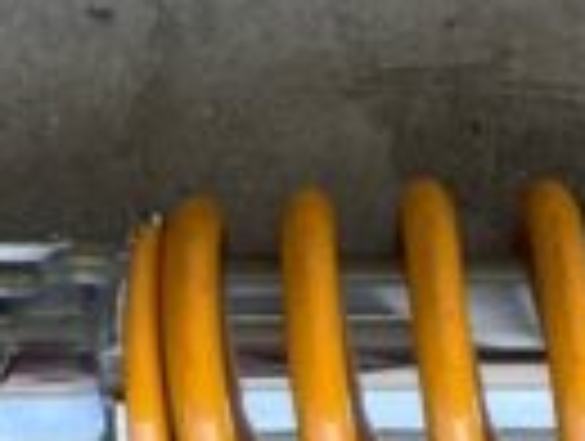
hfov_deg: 16.0
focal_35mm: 120
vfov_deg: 12.4
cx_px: 616
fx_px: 2032
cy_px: 248
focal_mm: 5.1
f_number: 1.6
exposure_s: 1/645
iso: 32
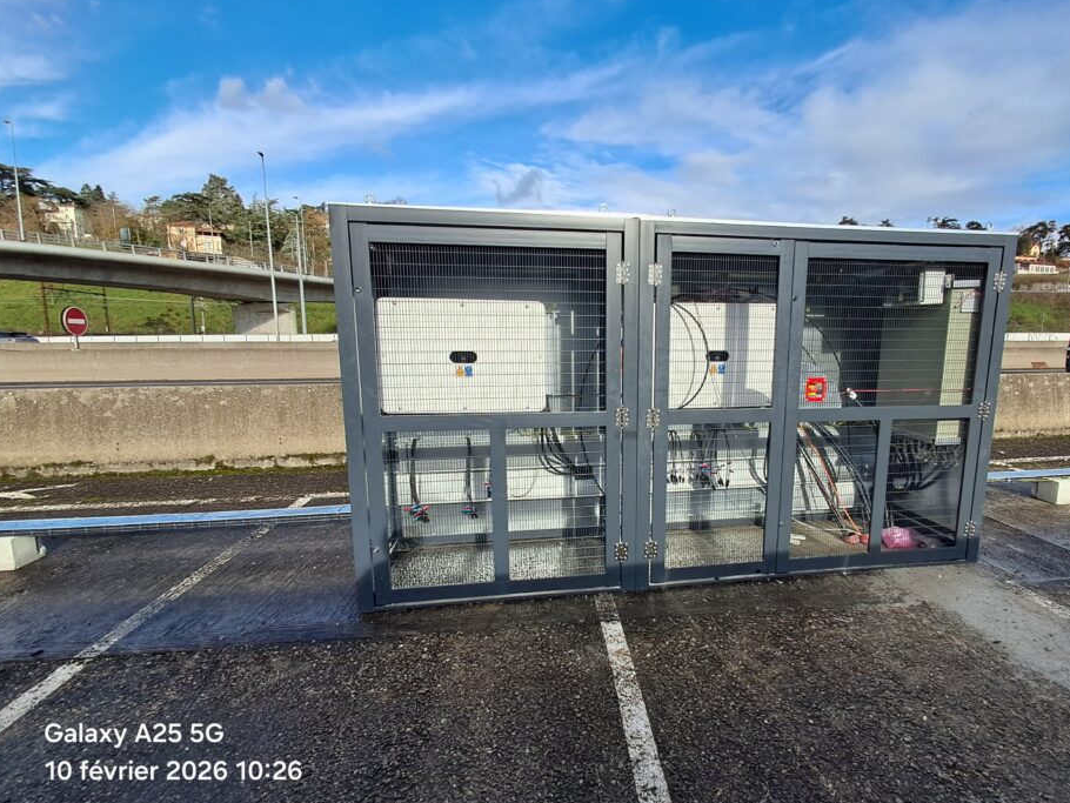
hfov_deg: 87.5
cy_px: 388
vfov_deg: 71.6
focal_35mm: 18
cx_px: 589
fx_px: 557
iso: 40
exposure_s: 1/1149
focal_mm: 1.64
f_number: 2.2
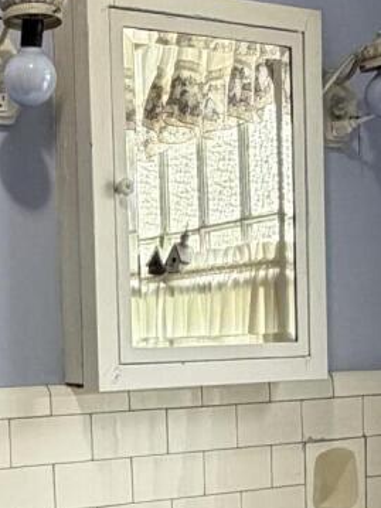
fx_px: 1145
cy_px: 427
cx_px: -16
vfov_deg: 24.5
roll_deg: +1.4
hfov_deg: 18.3
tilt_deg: -4.3
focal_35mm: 78
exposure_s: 1/121
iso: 320
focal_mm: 2.22
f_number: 2.2
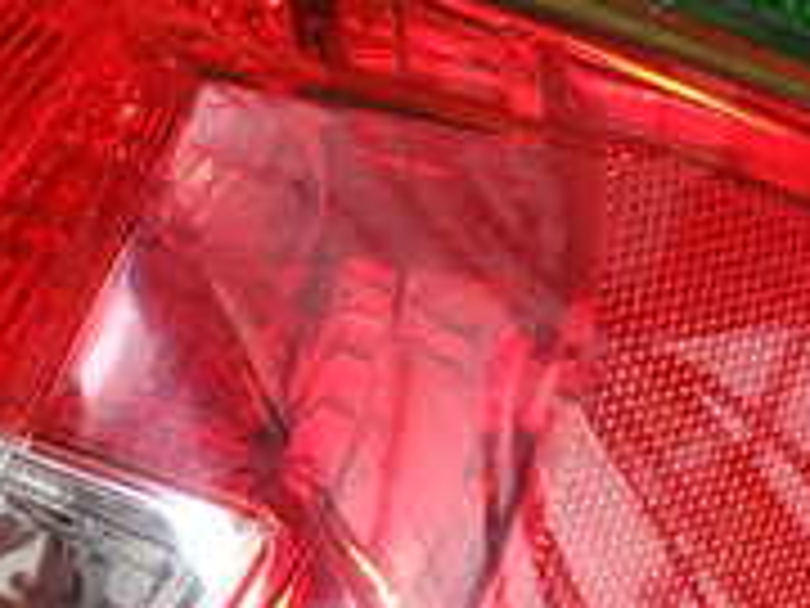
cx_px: 302
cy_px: 473
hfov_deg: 19.6
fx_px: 2340
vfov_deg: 14.7
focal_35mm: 100
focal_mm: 5.4
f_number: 2.3
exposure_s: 1/60
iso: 160
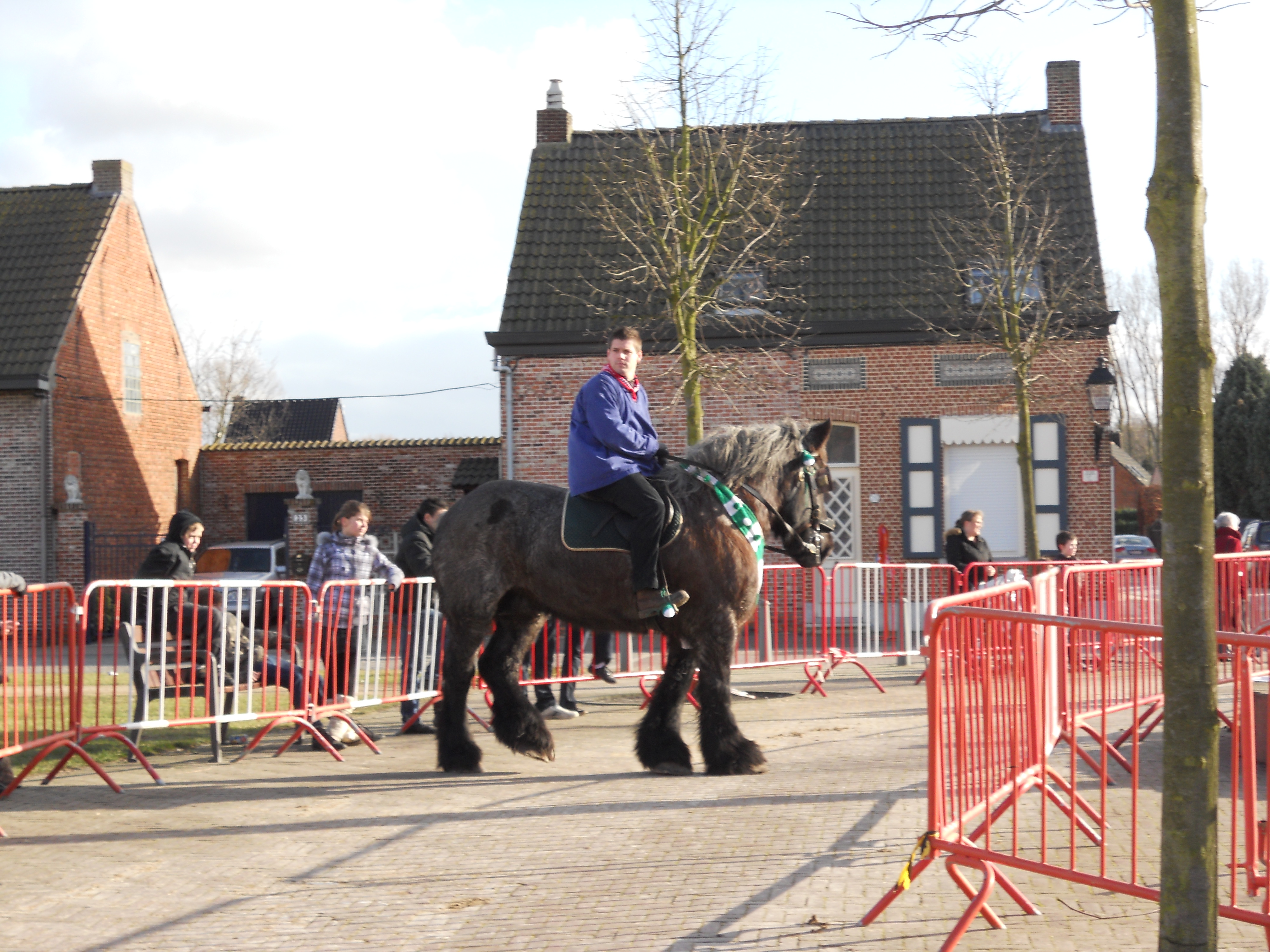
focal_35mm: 65
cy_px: 476
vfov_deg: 22.6
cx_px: 635
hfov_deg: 29.8
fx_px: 2385
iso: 80
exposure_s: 1/160
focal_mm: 11.7
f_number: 5.3
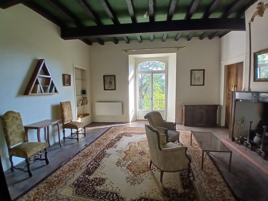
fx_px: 132
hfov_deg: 91.0
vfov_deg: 74.7
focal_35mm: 17
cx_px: 134
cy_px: 100
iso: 100
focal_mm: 1.4
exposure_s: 1/50
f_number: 2.2
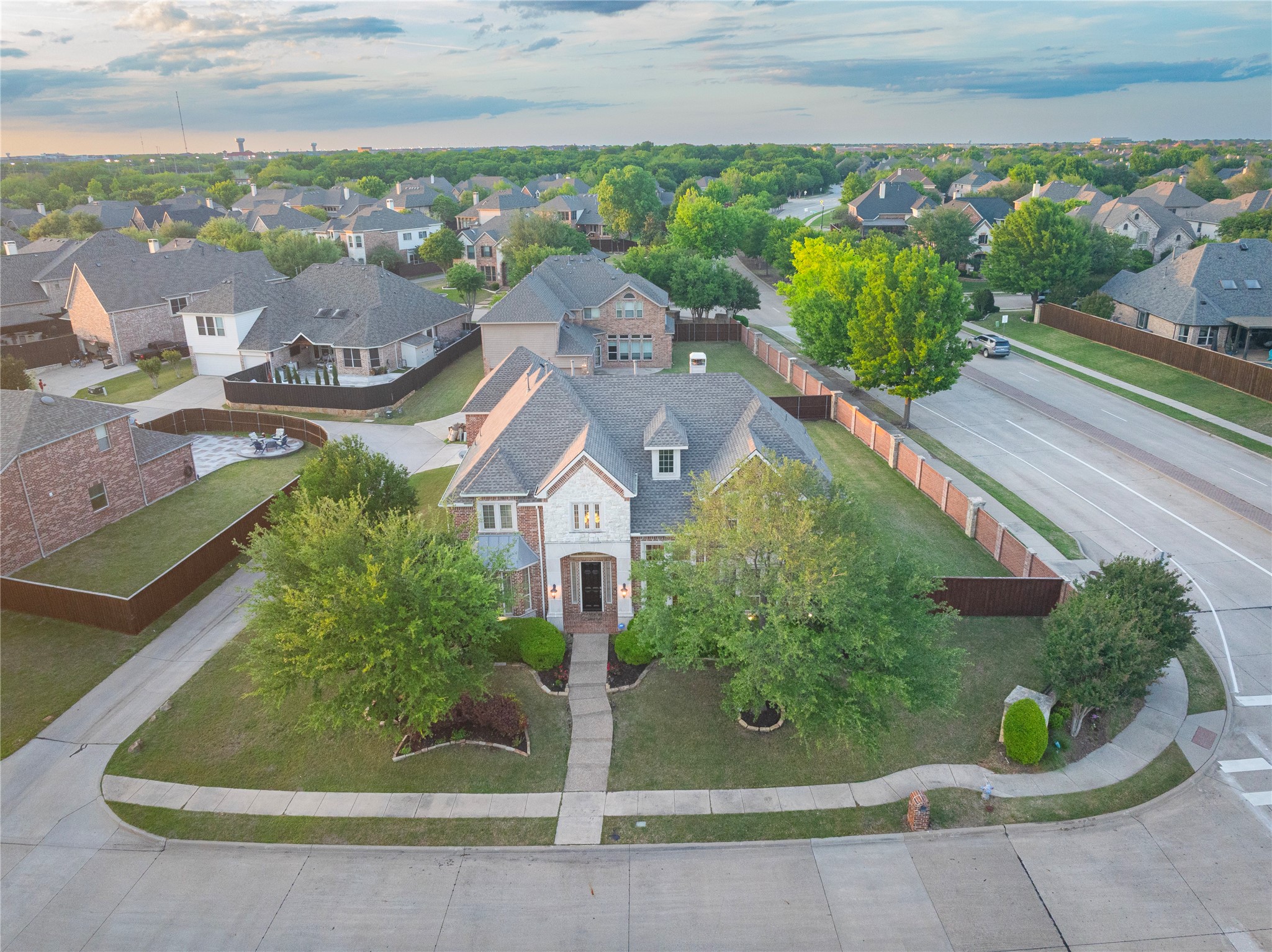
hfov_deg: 71.6
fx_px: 881
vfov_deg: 56.8
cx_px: 636
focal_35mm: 24
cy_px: 476
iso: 400
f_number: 7.1
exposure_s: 1/60
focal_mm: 12.29
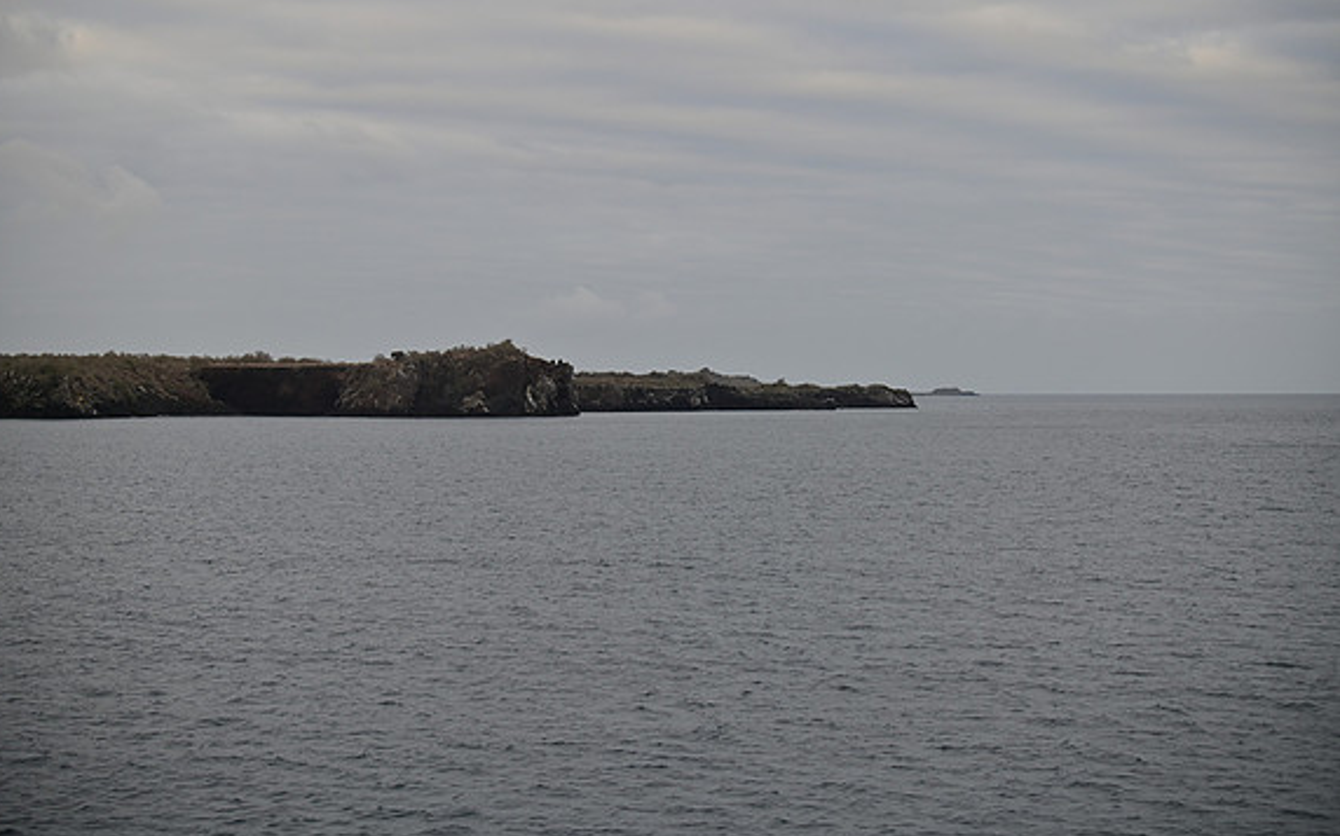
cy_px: 396
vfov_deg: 20.9
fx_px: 2263
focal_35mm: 62
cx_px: 663
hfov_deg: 33.0
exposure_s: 1/1000
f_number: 4.5
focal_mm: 60
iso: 220
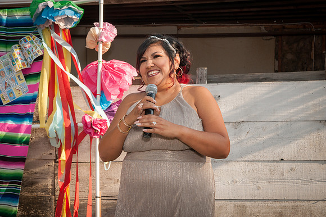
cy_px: 108
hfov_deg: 30.5
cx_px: 163
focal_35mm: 66
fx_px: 598
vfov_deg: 20.6
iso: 200
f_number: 13
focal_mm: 66
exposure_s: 1/250
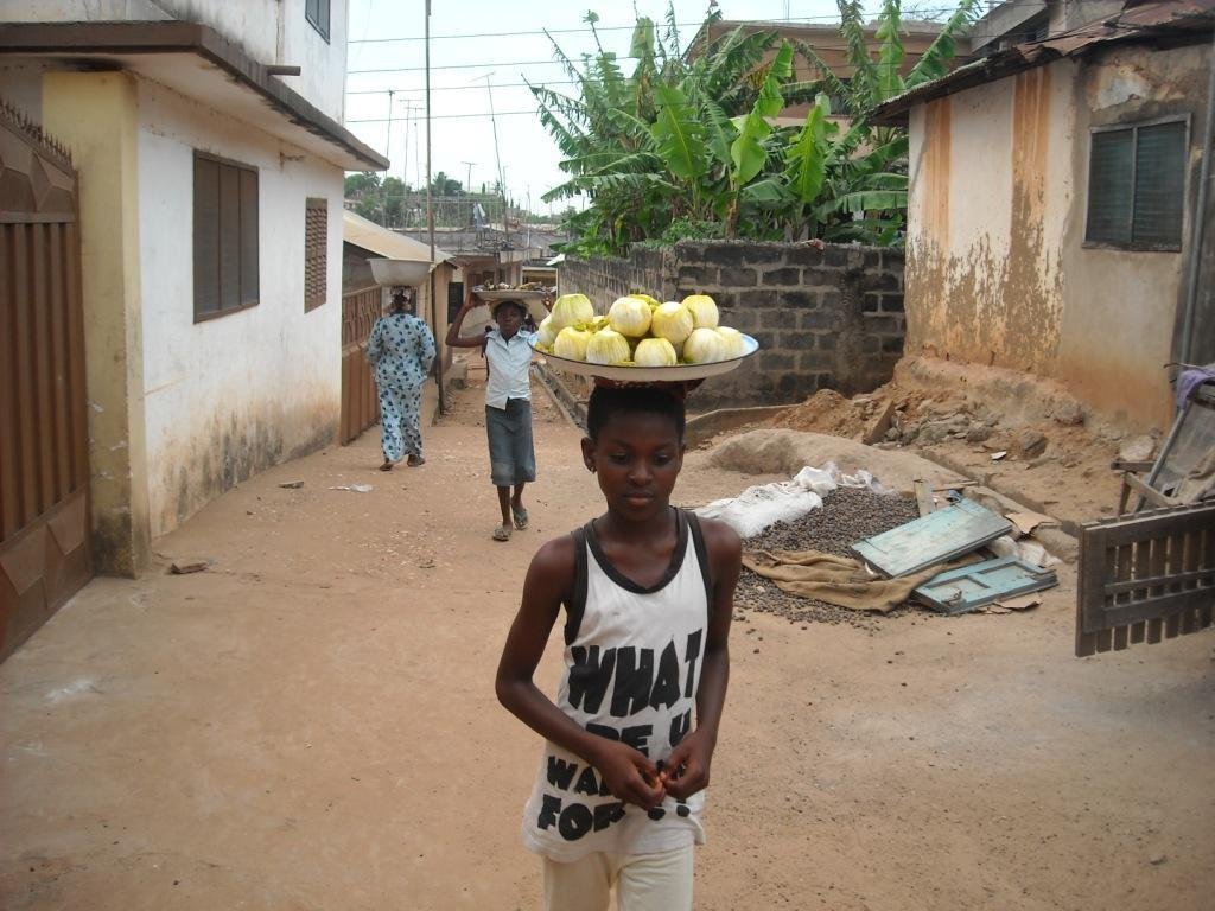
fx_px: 1228
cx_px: 608
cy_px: 456
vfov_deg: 40.7
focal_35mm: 35
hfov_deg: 52.6
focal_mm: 5.7
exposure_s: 1/239
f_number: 2.8
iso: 64
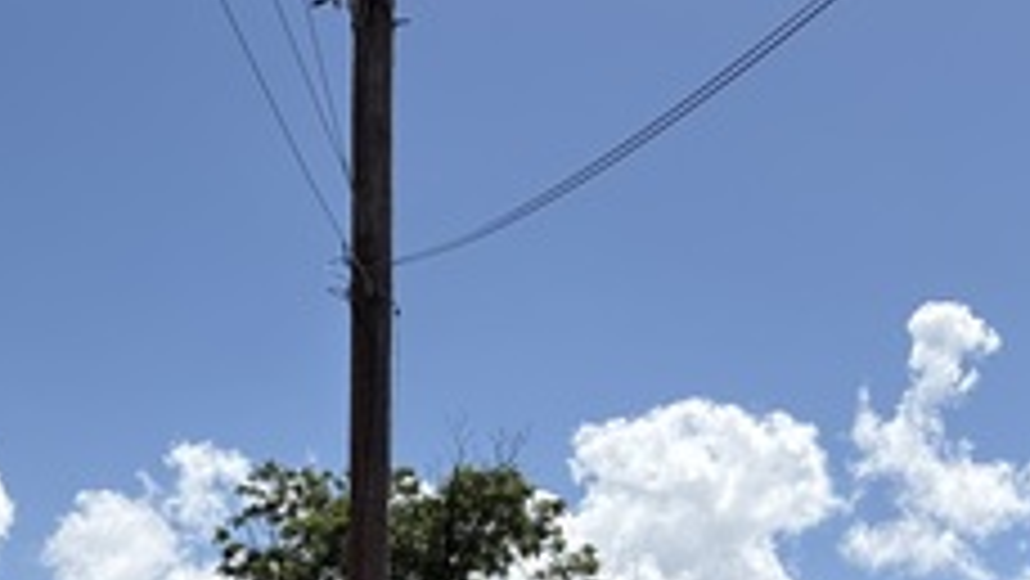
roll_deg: -0.8
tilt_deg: +3.5
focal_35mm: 79
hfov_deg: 26.2
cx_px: 153
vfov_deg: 13.8
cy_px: 1003
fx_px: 2158
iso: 50
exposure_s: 1/5348
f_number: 1.6
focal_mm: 5.96
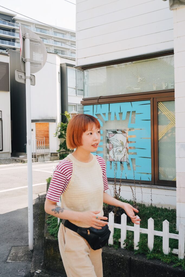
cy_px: 138
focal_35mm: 35
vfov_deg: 54.4
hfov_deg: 37.9
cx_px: 92
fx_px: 270
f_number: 8
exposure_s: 1/1600
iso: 1600
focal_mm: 35
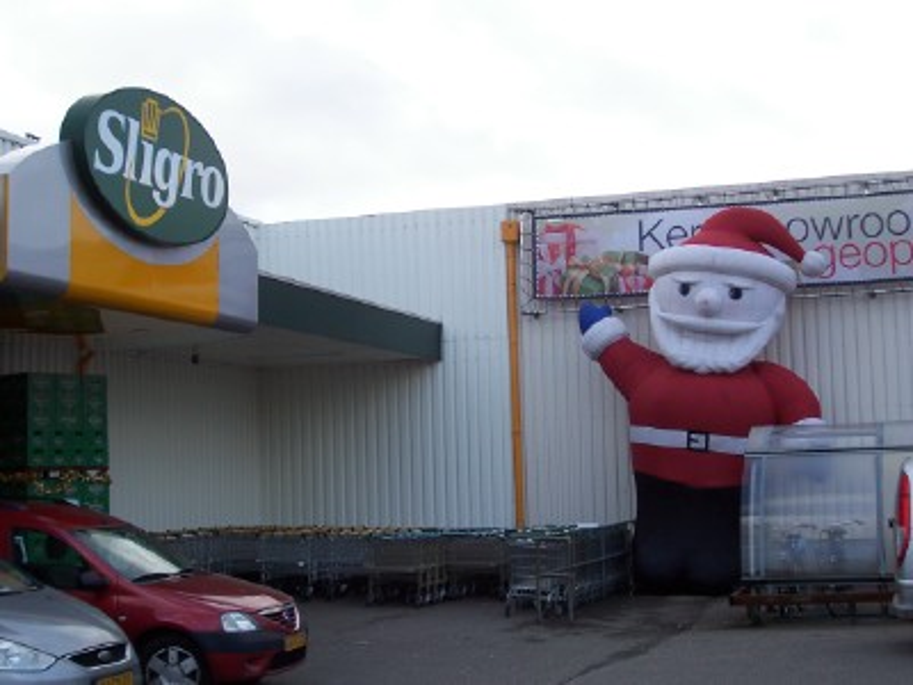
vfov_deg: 27.5
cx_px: 456
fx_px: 1398
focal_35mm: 53
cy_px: 342
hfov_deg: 36.2
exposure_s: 1/250
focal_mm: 8.6
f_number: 3.4
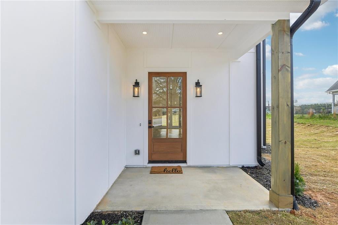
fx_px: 159
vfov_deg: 70.3
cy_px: 112
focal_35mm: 17
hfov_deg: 93.3
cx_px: 169
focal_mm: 17
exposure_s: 1/640
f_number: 9
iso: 400
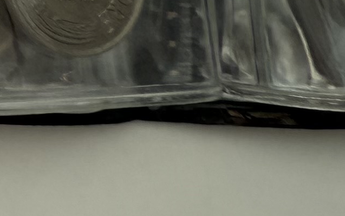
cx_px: -648
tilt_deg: -77.1
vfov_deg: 7.1
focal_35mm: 161
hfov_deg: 10.1
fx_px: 1514
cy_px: -490
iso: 40
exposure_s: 1/336
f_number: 2.2
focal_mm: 2.22
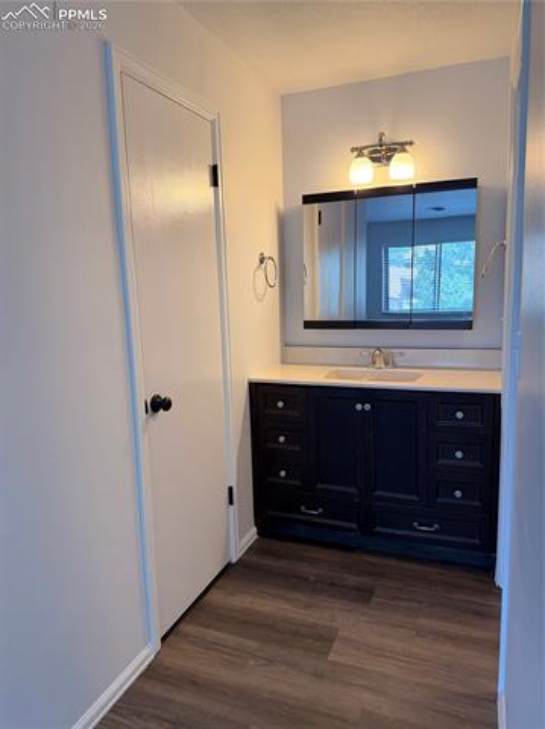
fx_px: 505
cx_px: 272
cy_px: 364
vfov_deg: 71.7
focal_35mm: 24
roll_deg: +2.4
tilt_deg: -8.1
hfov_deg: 56.7
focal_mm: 6.76
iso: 125
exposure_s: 1/120
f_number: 1.78
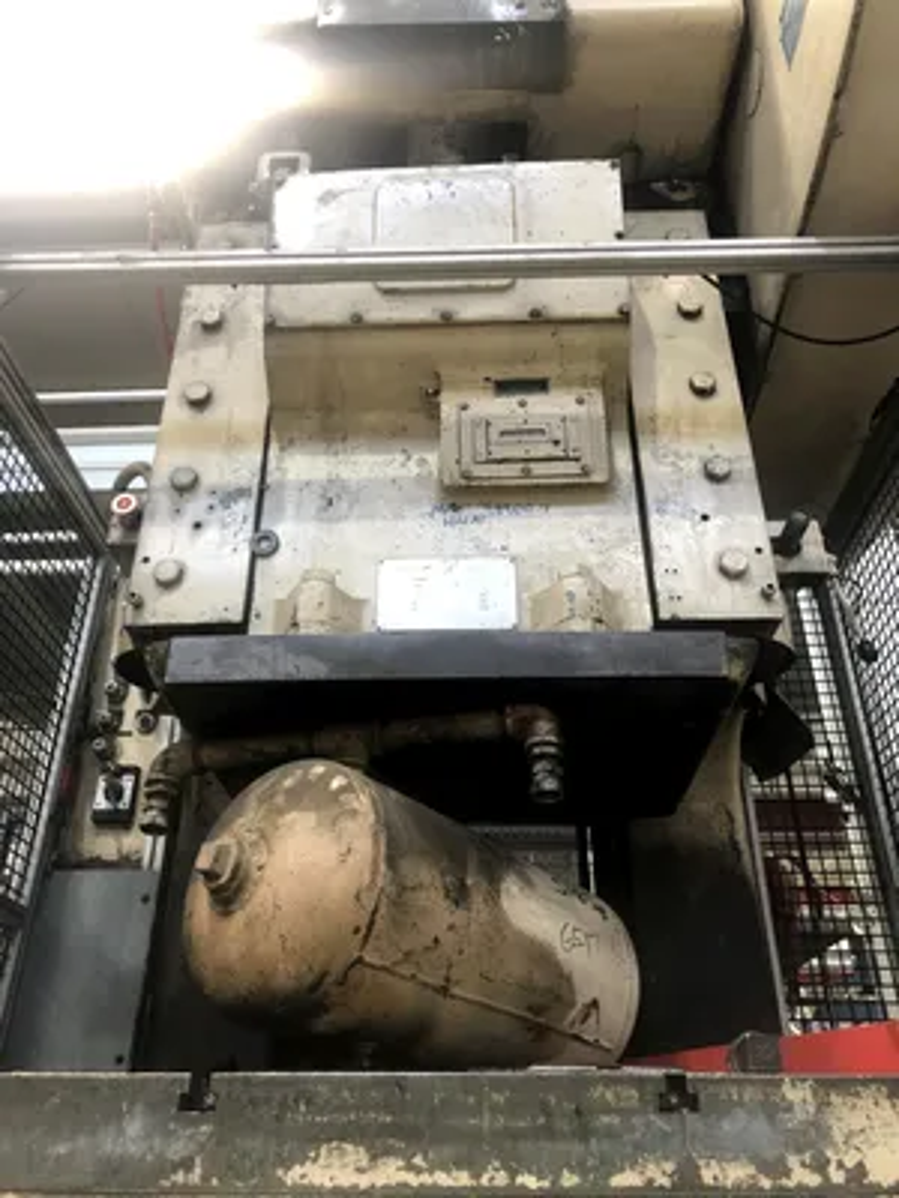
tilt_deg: +31.9
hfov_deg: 49.7
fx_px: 970
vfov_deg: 63.4
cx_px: 450
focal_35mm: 28
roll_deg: -2.3
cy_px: 599
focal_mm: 4
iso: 40
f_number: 1.8
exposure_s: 1/24
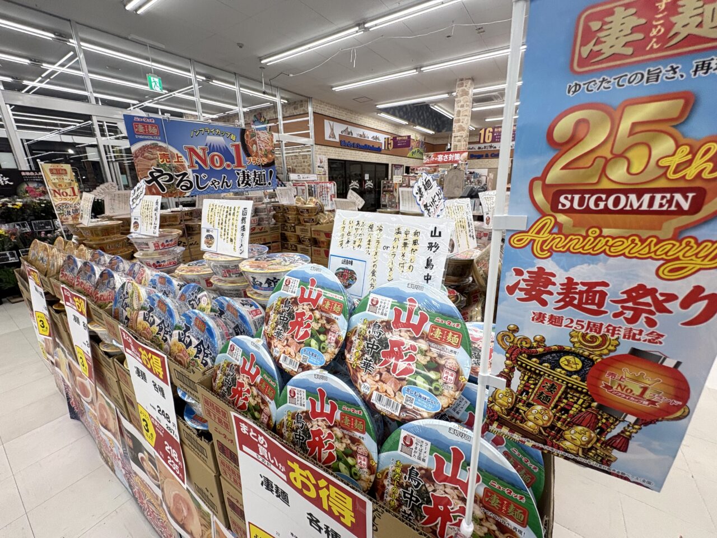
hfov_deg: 102.1
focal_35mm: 14
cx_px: 358
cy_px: 269
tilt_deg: -16.5
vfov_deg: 85.7
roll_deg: +0.1
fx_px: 290
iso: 50
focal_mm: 2.22
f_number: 2.2
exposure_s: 1/99
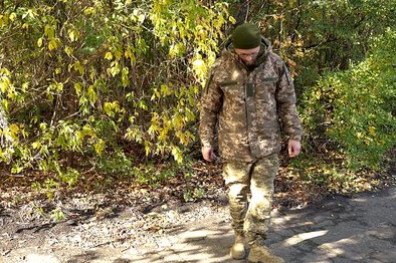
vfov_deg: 21.9
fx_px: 681
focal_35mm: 62
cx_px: 196
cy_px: 131
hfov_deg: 32.4
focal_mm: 61
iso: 160
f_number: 4
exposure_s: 1/160
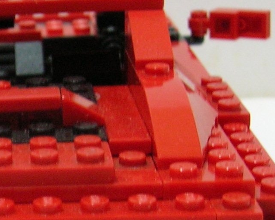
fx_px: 1196
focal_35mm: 147
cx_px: -39
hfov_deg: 12.8
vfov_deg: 10.3
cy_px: 265
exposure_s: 1/2.5
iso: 100
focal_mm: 7
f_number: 3.1
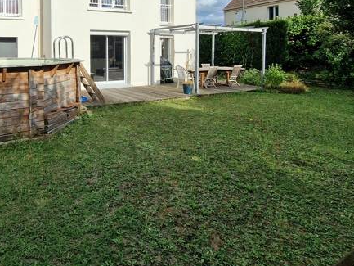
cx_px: 110
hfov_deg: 68.9
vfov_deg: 53.0
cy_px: 52
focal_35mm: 24
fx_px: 246
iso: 50
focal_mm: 2.2
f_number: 2.2
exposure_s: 1/3640
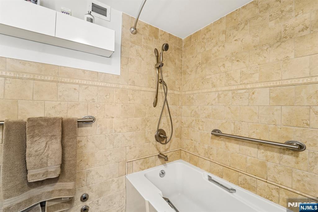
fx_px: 124
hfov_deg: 104.3
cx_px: 159
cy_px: 106
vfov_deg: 81.2
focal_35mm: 14
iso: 400
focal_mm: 14
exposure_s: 1/10
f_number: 8
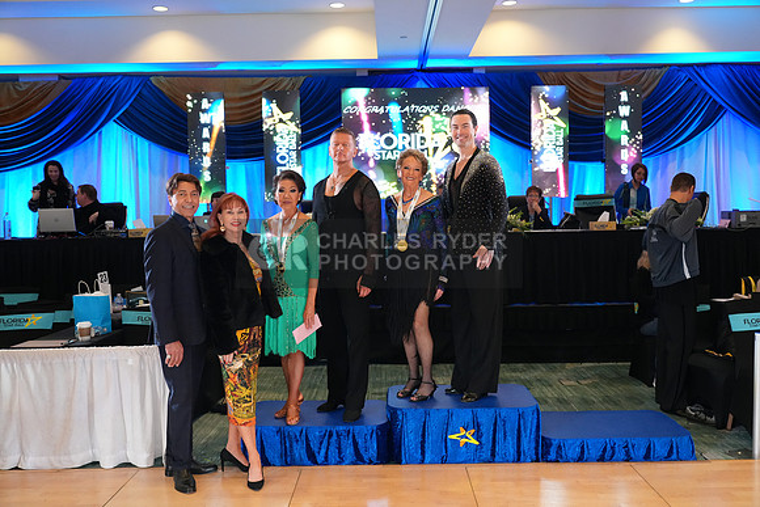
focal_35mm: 31
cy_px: 254
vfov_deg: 42.3
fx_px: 655
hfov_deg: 60.3
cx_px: 380
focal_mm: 31
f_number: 4
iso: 3200
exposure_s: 1/250
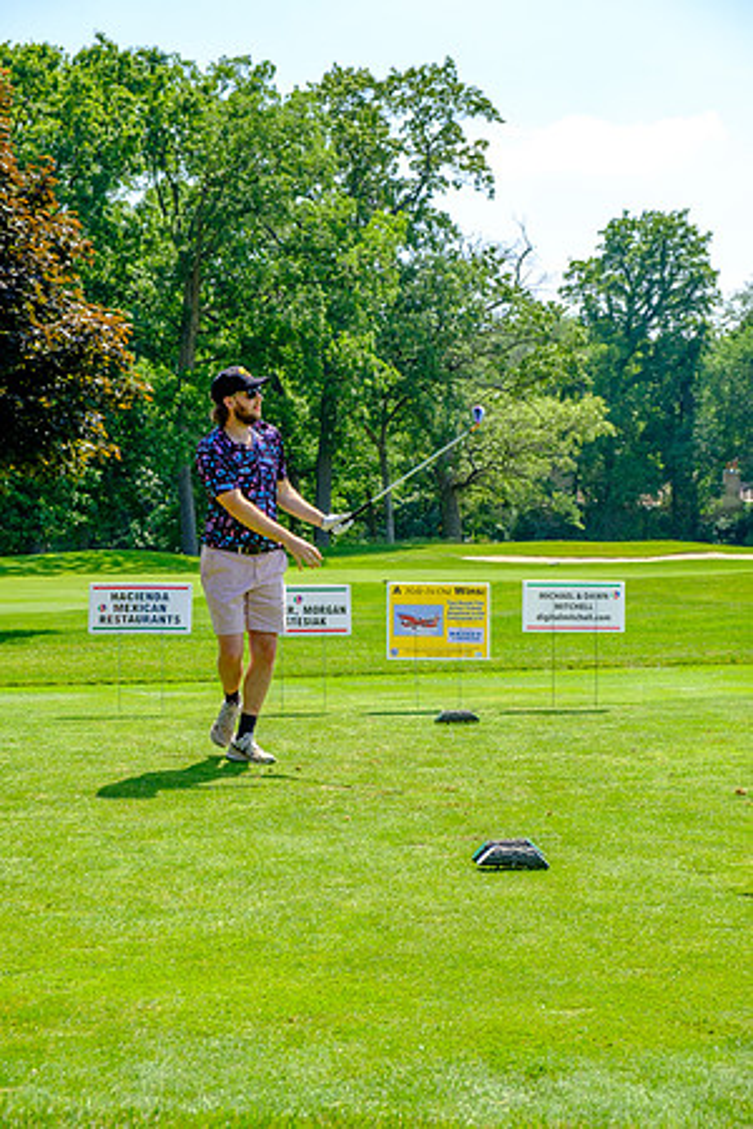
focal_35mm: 64
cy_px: 564
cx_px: 376
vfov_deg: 31.4
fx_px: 2008
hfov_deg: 21.2
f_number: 5.6
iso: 200
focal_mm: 42.5
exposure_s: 1/320
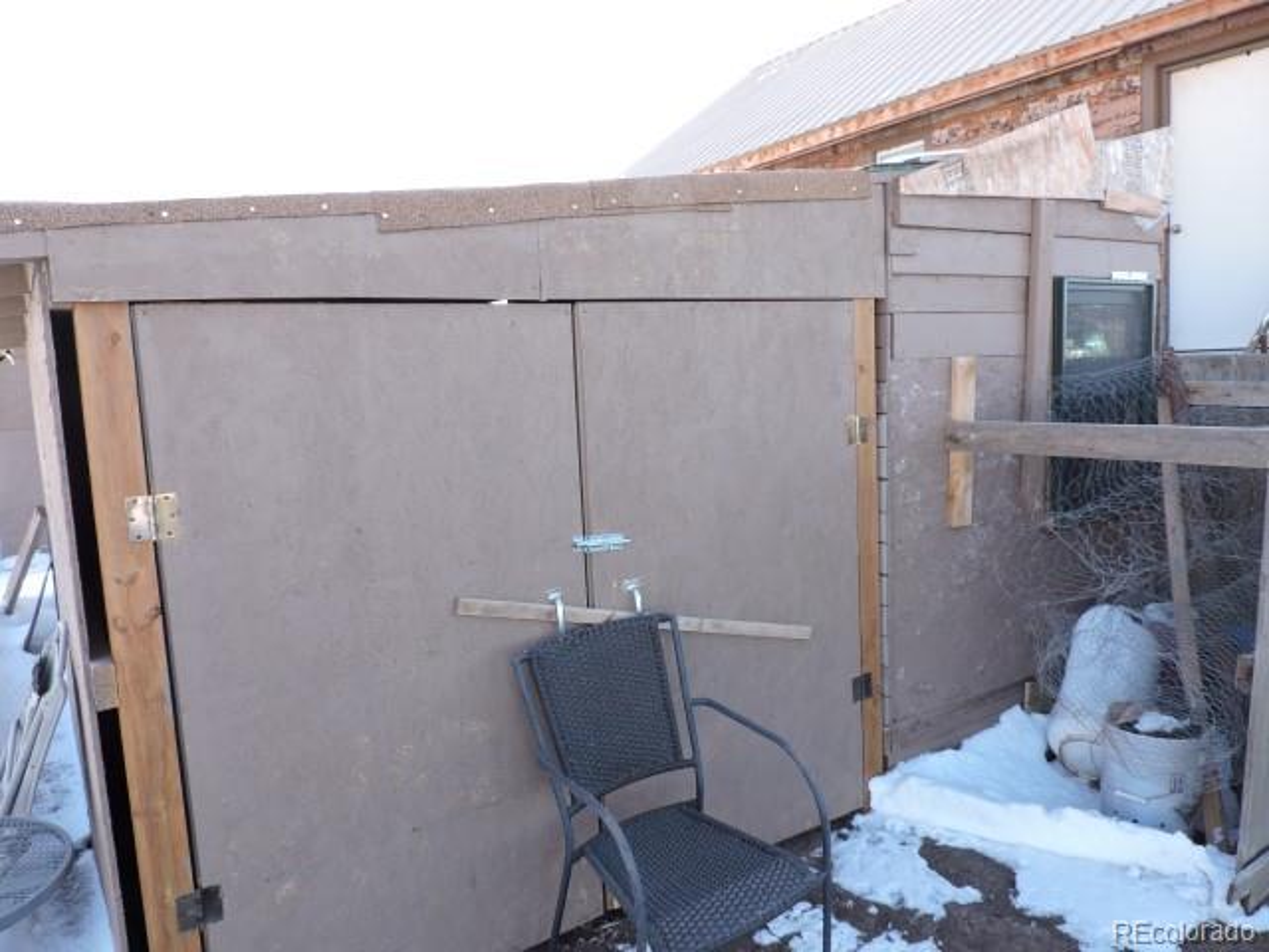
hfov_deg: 71.6
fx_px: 880
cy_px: 476
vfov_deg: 56.8
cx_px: 634
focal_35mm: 24
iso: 100
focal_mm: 4.3
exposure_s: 1/160
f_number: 3
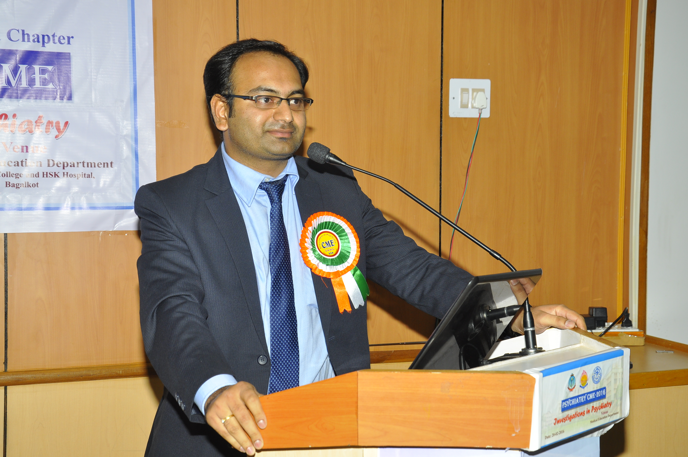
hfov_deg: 33.4
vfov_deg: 22.6
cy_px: 228
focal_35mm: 60
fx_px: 1145
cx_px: 344
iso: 400
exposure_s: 1/125
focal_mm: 40
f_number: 6.3
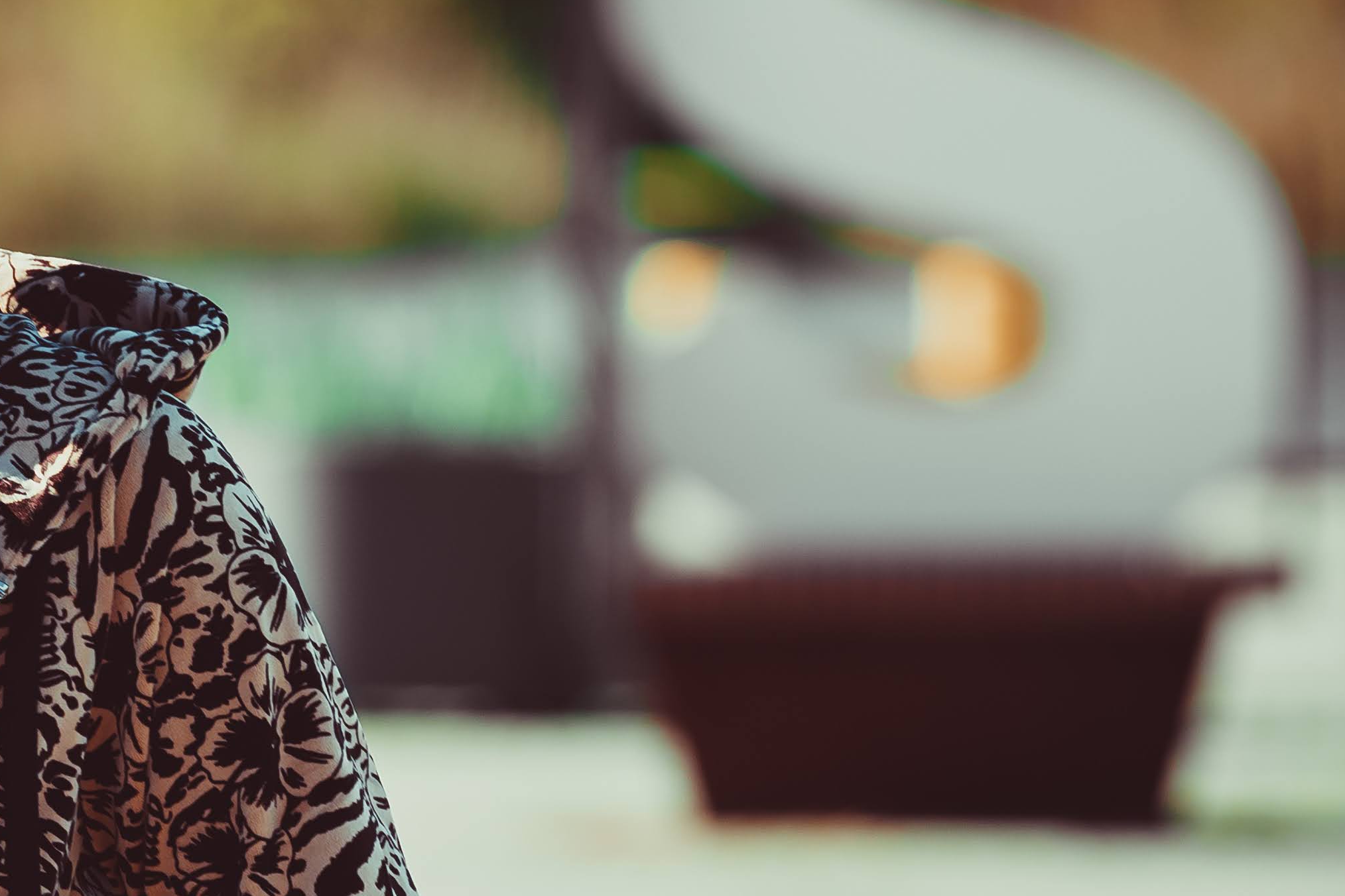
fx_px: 18044
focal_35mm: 483
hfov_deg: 4.3
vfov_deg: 2.8
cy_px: 527
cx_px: -167
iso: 160
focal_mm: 200
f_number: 5.6
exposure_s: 1/500
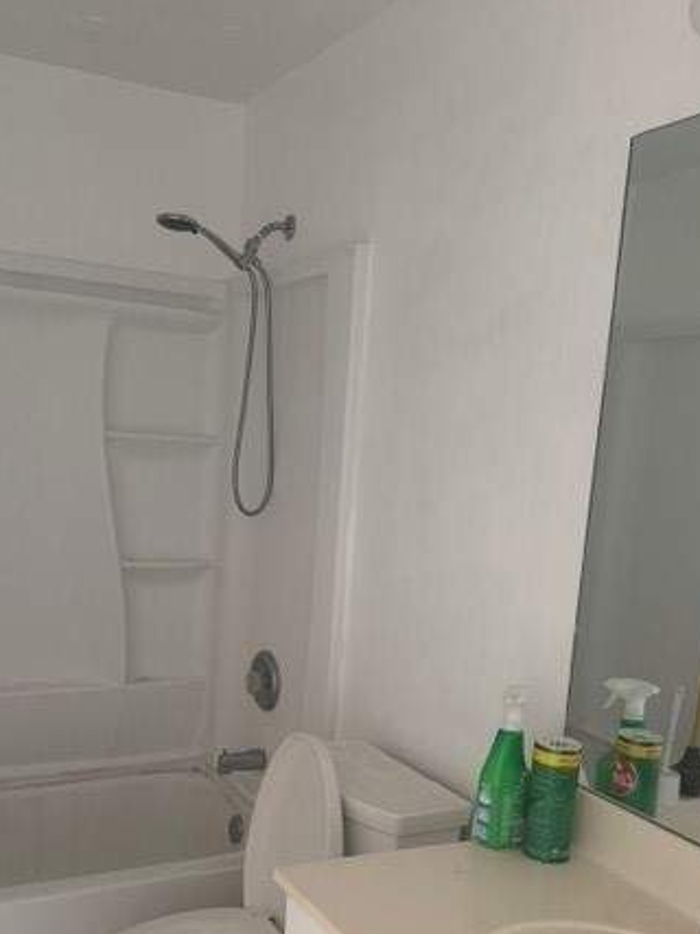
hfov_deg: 39.4
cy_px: 606
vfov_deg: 50.6
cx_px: 276
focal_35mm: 36
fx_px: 971
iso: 200
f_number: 1.78
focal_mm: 6.76
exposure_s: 1/60
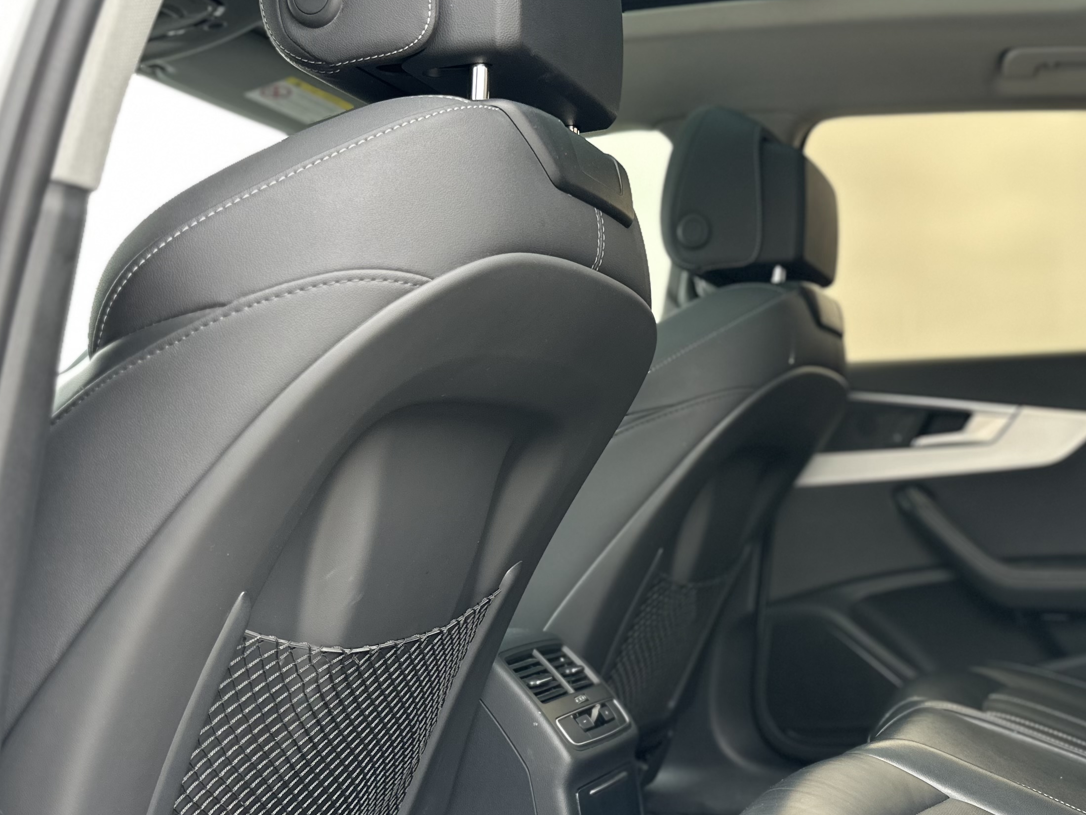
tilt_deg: -2.3
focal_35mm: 44
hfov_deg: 41.3
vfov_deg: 32.5
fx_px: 1380
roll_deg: -0.5
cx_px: 853
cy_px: 558
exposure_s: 1/121
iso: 80
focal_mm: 6.86
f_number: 1.78
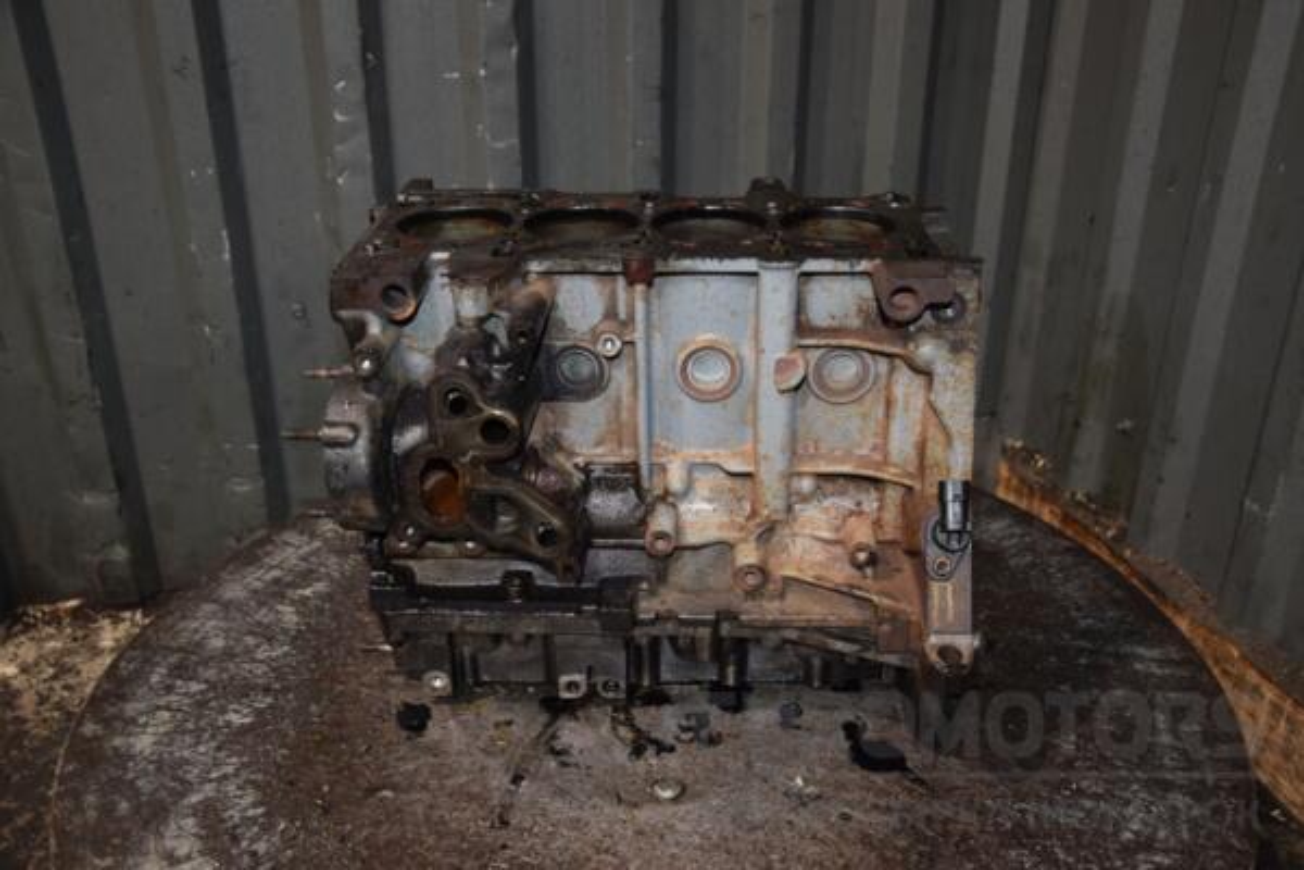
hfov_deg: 53.1
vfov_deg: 36.9
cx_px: 652
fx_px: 1304
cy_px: 435
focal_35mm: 36
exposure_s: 1/60
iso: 800
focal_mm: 24
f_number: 5
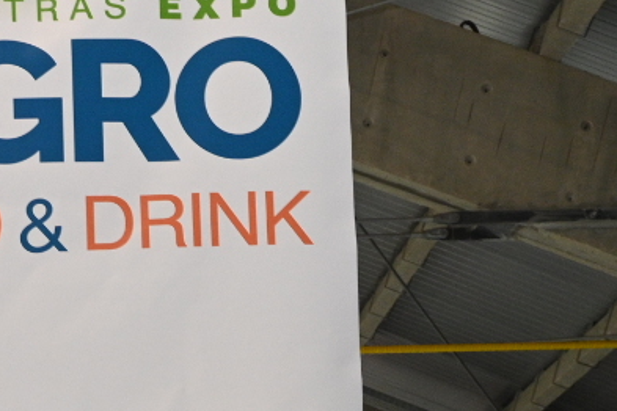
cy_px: 703
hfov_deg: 19.8
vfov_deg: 12.8
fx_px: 1697
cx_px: -44
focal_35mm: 99
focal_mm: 24
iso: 1600
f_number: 5
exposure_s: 1/200
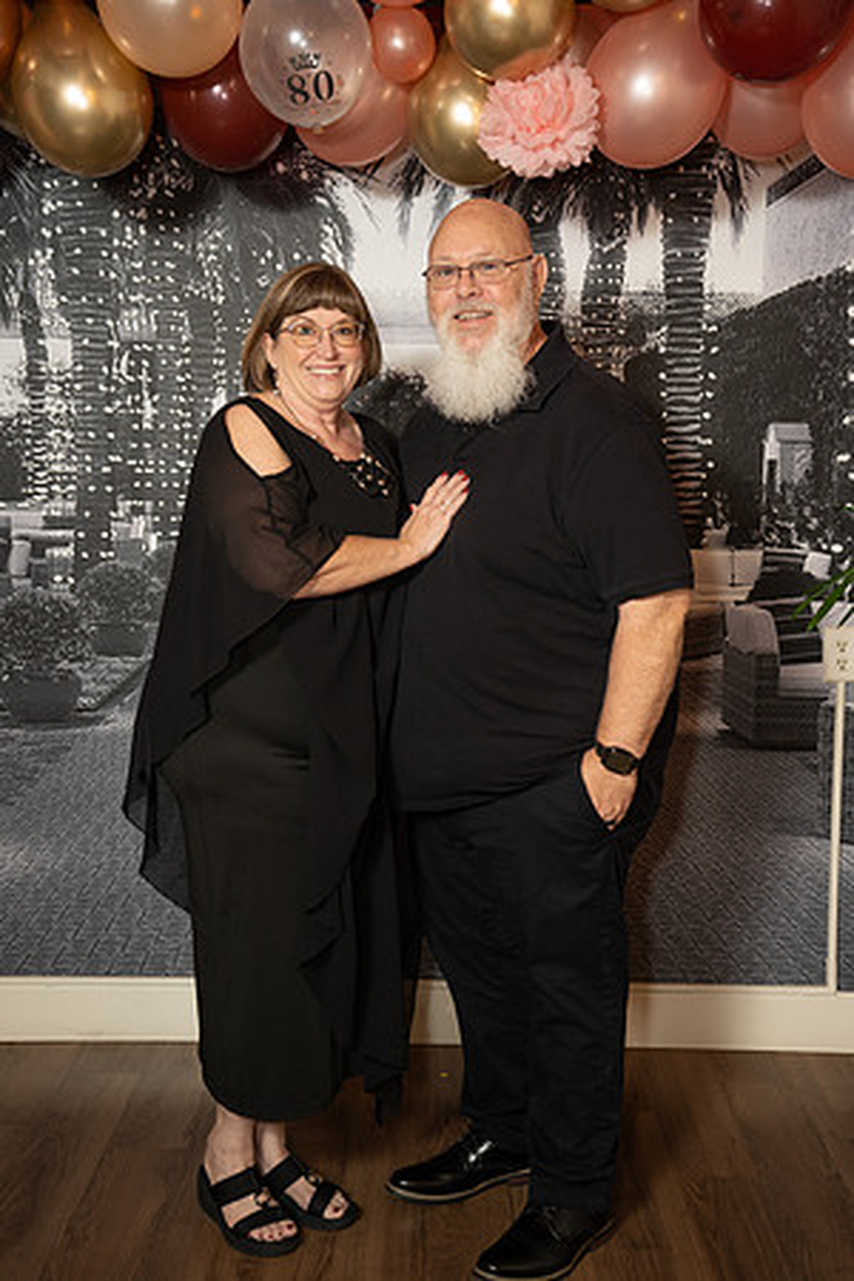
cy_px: 640
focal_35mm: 47
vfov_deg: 41.8
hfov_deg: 28.5
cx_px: 427
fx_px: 1679
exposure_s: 1/160
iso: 1000
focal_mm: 47.2
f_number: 2.8
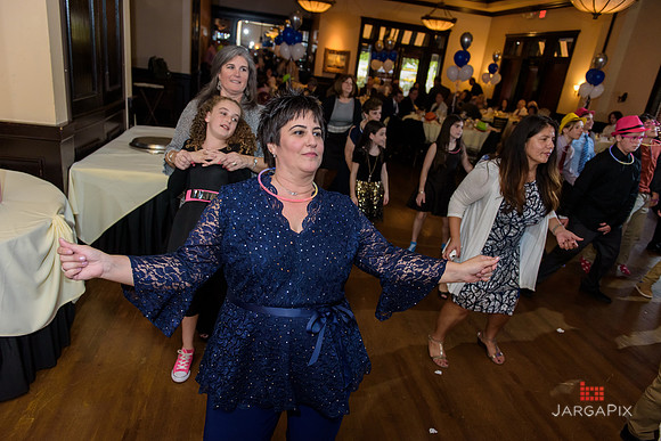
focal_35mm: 24
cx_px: 330
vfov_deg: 53.2
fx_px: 441
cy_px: 220
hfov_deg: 73.7
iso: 1600
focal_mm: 24
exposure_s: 1/125
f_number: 3.2
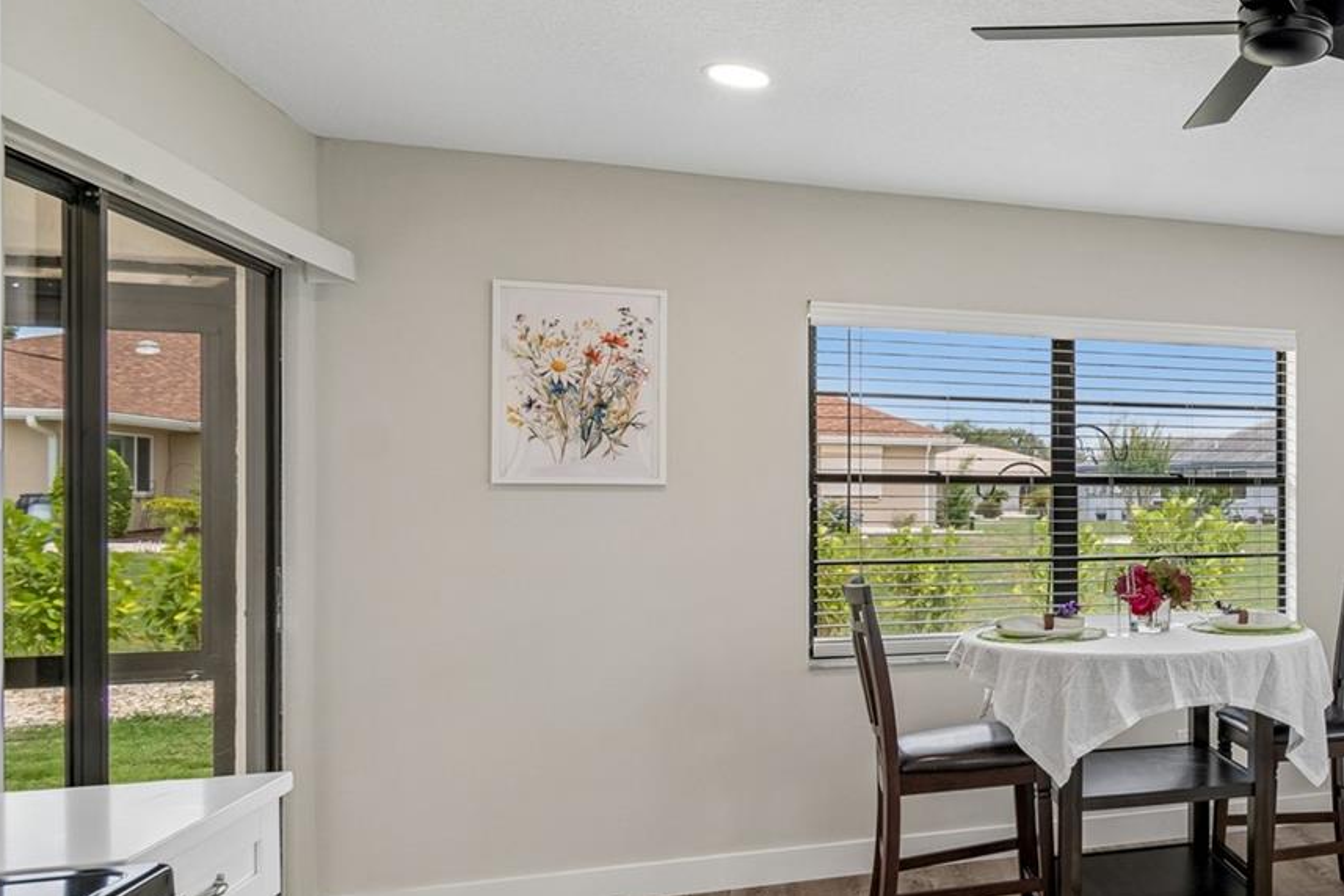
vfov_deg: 46.1
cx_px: 1245
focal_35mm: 28
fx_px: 1045
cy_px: 535
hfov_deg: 55.4
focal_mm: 10
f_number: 7.1
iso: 100
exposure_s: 1/25
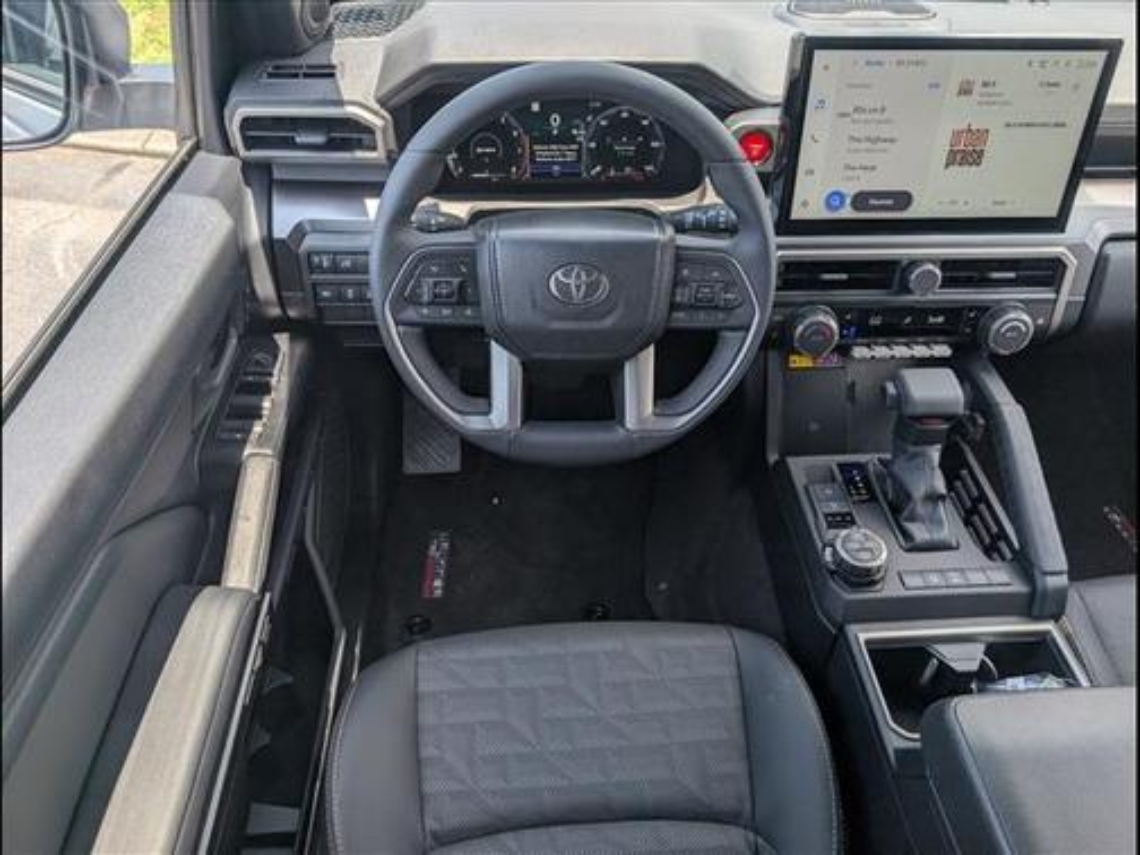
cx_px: 570
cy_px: 428
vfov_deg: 56.8
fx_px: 790
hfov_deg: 71.6
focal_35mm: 24
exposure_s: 1/256
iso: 33
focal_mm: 6.9
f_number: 1.68
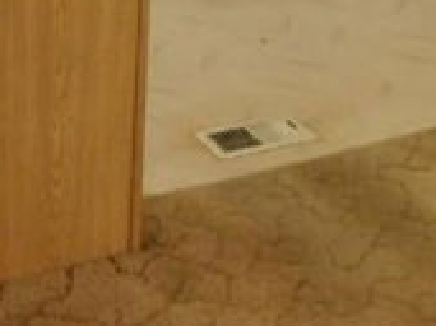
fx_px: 1082
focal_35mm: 86
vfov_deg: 15.4
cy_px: -209
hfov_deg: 22.0
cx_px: 13
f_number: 3
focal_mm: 4
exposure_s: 1/13
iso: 400
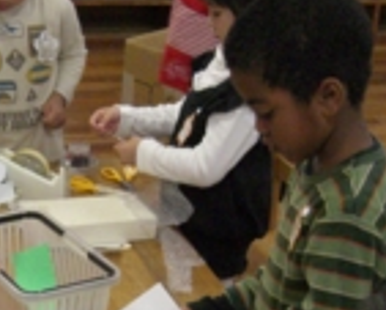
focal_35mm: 105
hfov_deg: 17.9
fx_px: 1200
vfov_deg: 14.6
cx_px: 27
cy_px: 247
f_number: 3.1
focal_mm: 6.3
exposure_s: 1/100
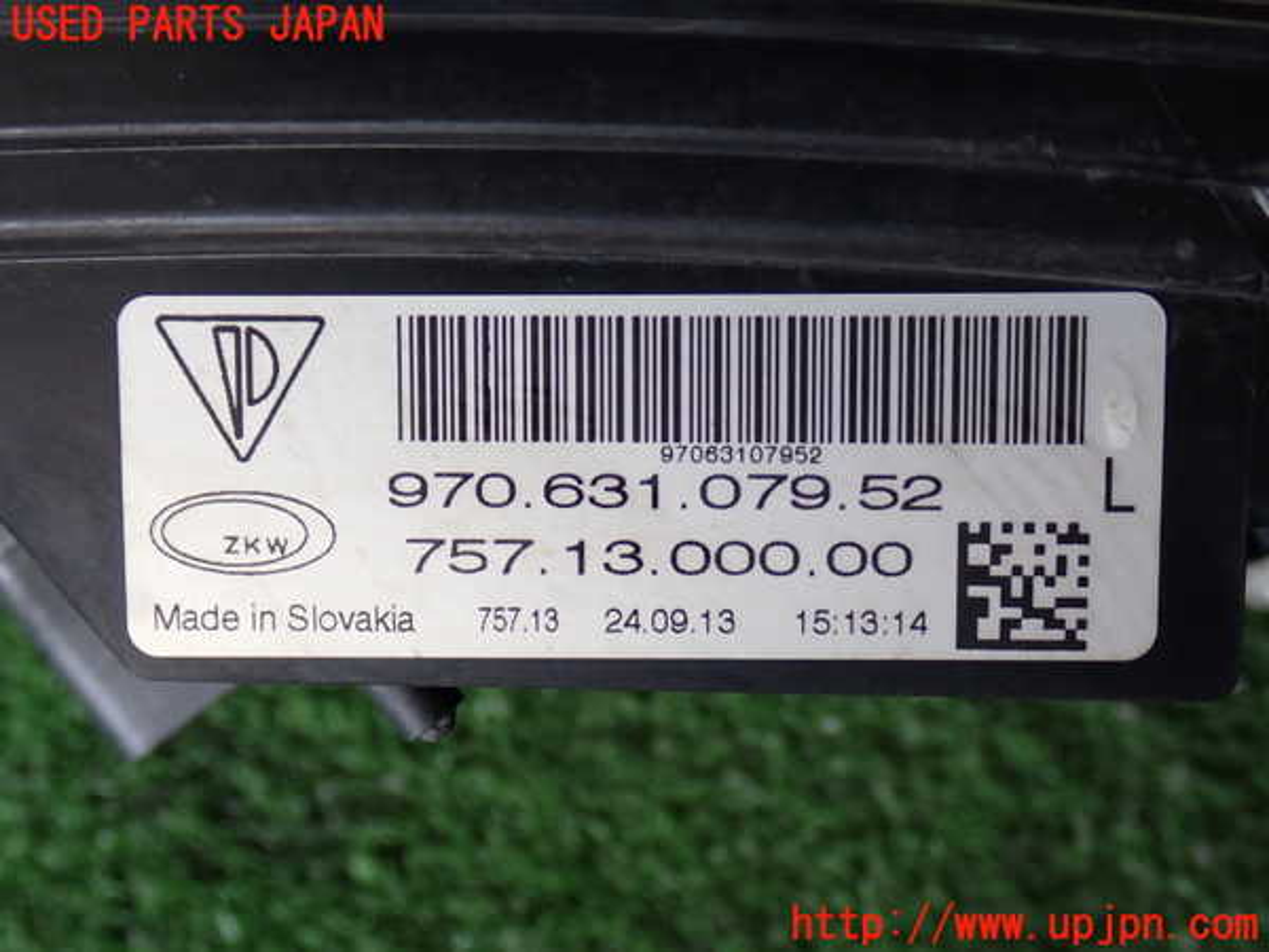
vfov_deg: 30.9
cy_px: 476
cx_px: 634
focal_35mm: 47
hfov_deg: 40.4
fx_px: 1723
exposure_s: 1/50
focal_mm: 8.4
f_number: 3.1
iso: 200
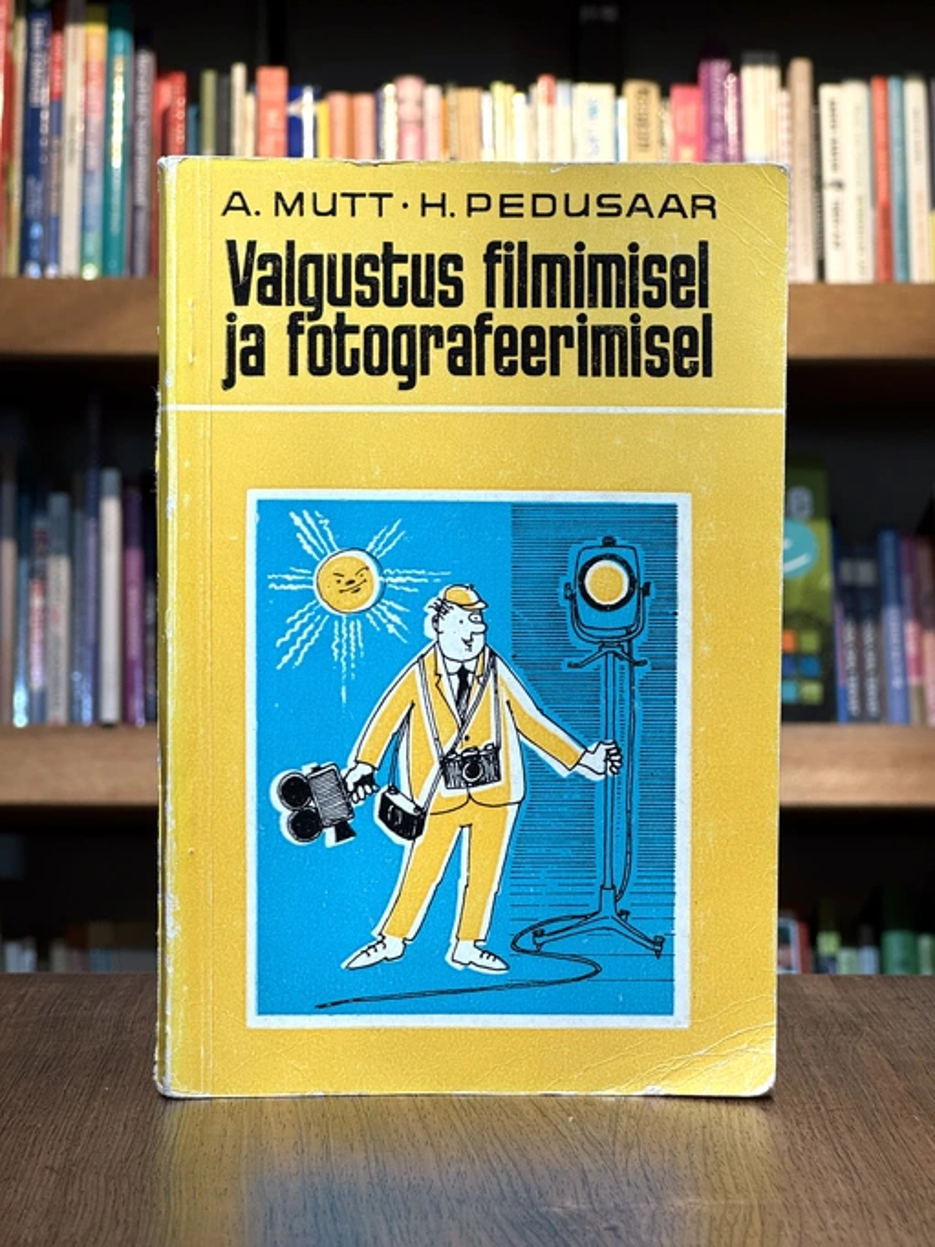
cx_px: 468
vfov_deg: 25.3
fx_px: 2772
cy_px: 624
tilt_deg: +0.8
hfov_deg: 19.1
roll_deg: -0.2
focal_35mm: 77
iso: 125
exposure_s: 1/99
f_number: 2.8
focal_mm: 9
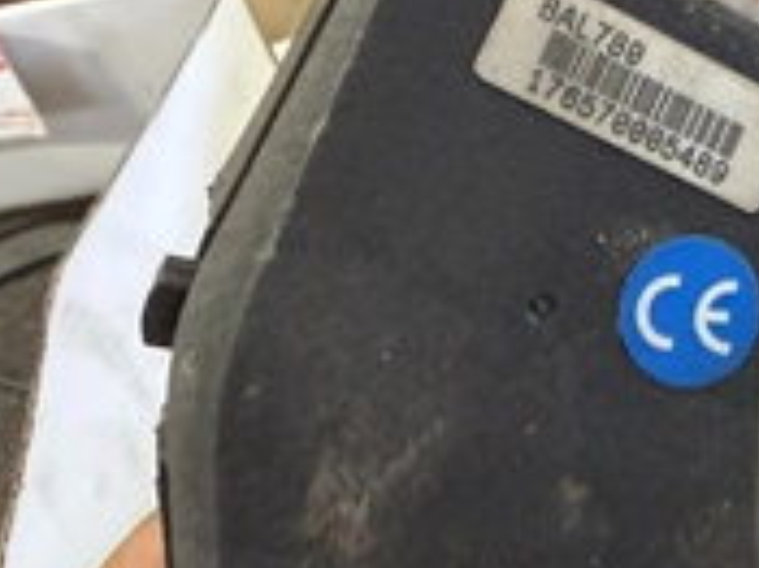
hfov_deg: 33.8
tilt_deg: -29.6
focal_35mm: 55
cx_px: 620
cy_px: 82
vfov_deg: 25.9
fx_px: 1205
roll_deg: +21.4
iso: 500
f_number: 2.2
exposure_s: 1/60
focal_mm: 2.22
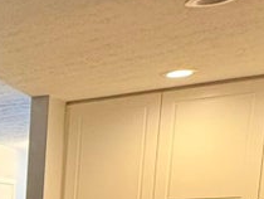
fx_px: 695
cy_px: 346
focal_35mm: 91
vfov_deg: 14.5
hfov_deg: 16.4
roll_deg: +0.8
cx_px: -265
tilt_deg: -8.4
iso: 800
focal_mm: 2.22
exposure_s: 1/60
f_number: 2.2
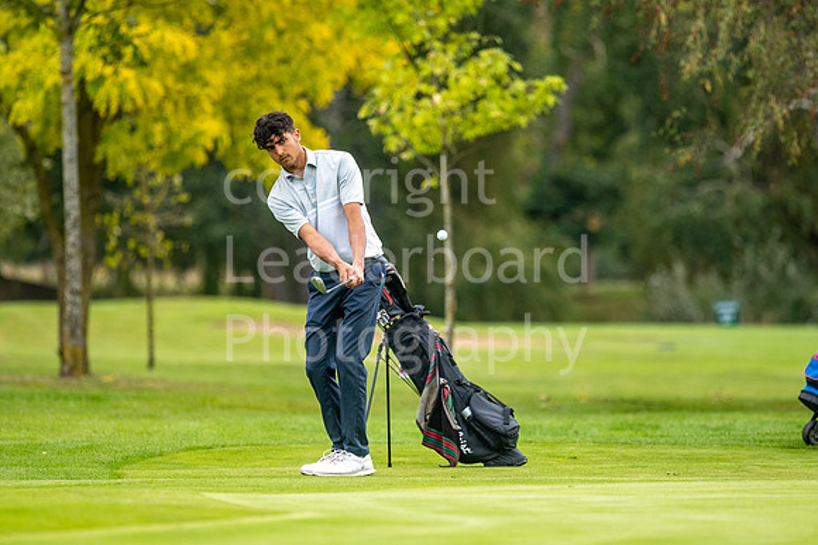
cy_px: 272
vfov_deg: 3.1
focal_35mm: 450
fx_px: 10219
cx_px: 409
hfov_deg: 4.6
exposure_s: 1/800
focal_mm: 300
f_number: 4
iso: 400
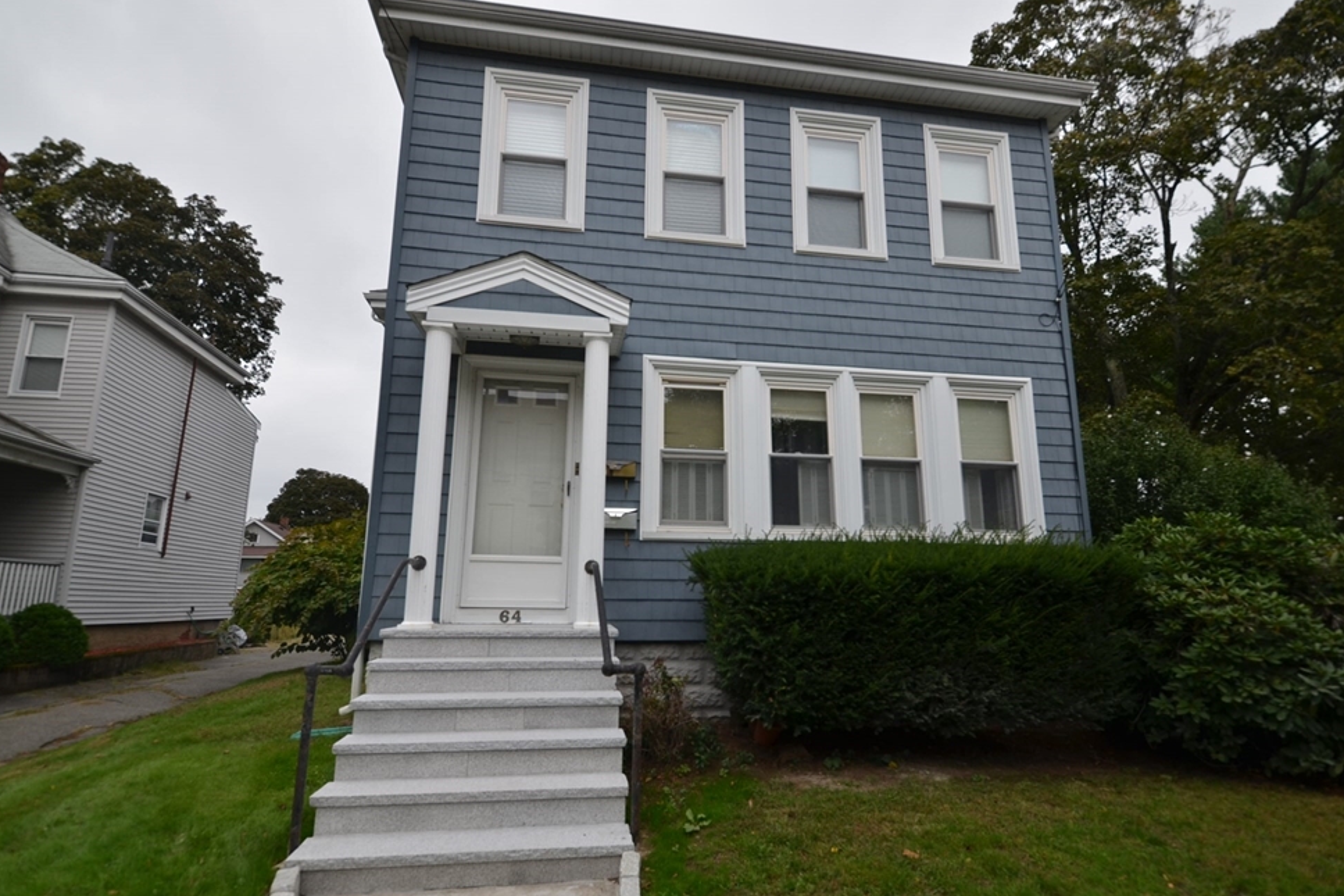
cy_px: 461
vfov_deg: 64.5
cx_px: 682
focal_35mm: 19
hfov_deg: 86.9
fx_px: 709
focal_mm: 12
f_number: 5.6
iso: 200
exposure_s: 1/125
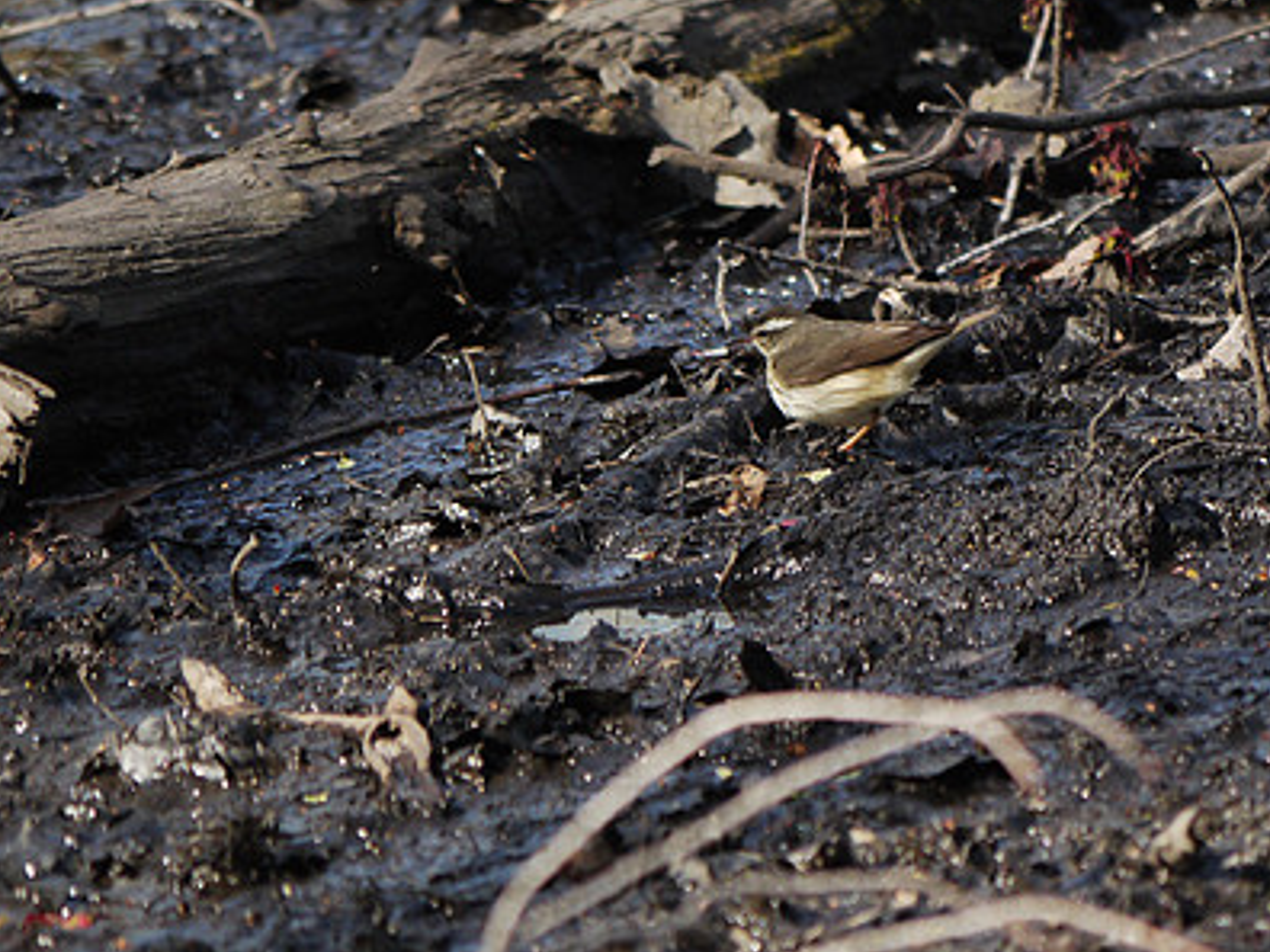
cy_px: 345
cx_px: 850
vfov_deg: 1.7
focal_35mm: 878
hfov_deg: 2.3
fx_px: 32212
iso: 320
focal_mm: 300
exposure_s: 1/320
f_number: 5.6
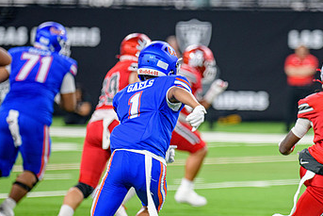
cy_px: 157
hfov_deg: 5.5
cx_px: 251
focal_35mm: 372
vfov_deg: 3.7
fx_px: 3339
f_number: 2.8
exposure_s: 1/400
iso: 1000
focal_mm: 220
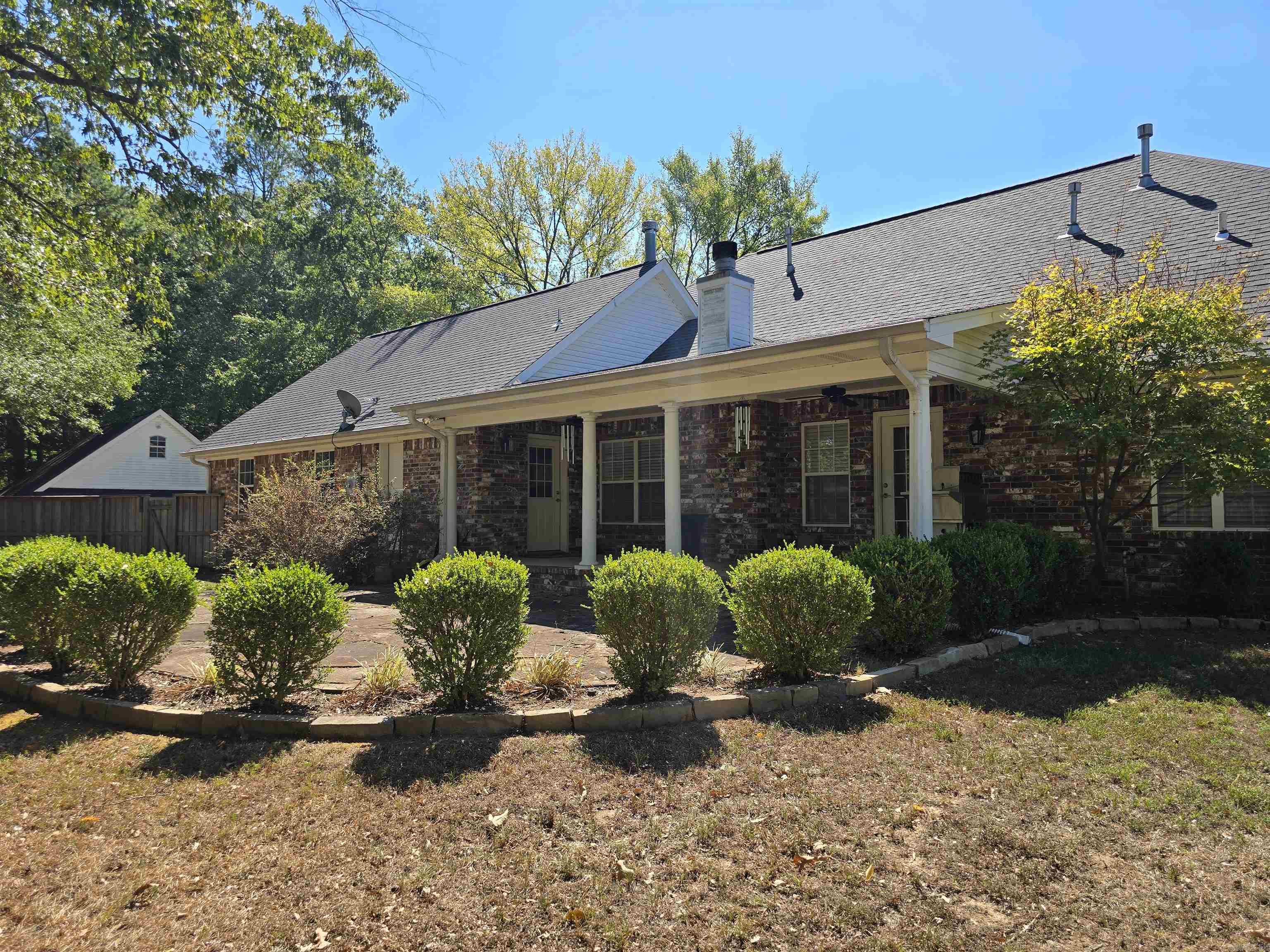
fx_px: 844
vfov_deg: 58.9
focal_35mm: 23
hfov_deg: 73.9
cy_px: 476
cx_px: 635
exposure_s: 1/666
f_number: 1.7
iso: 12
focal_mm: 6.3
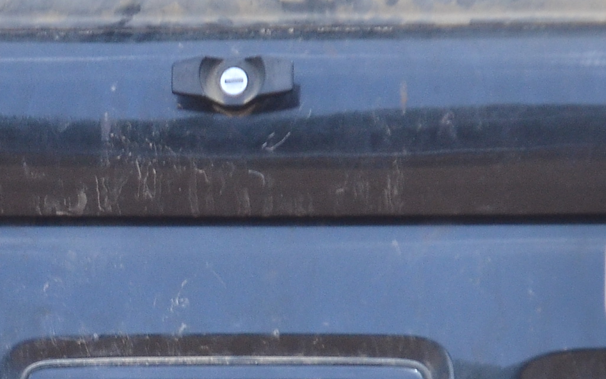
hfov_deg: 2.8
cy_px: 461
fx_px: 12288
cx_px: 165
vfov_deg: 1.8
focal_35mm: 744
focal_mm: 135
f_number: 9
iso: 640
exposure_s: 1/250
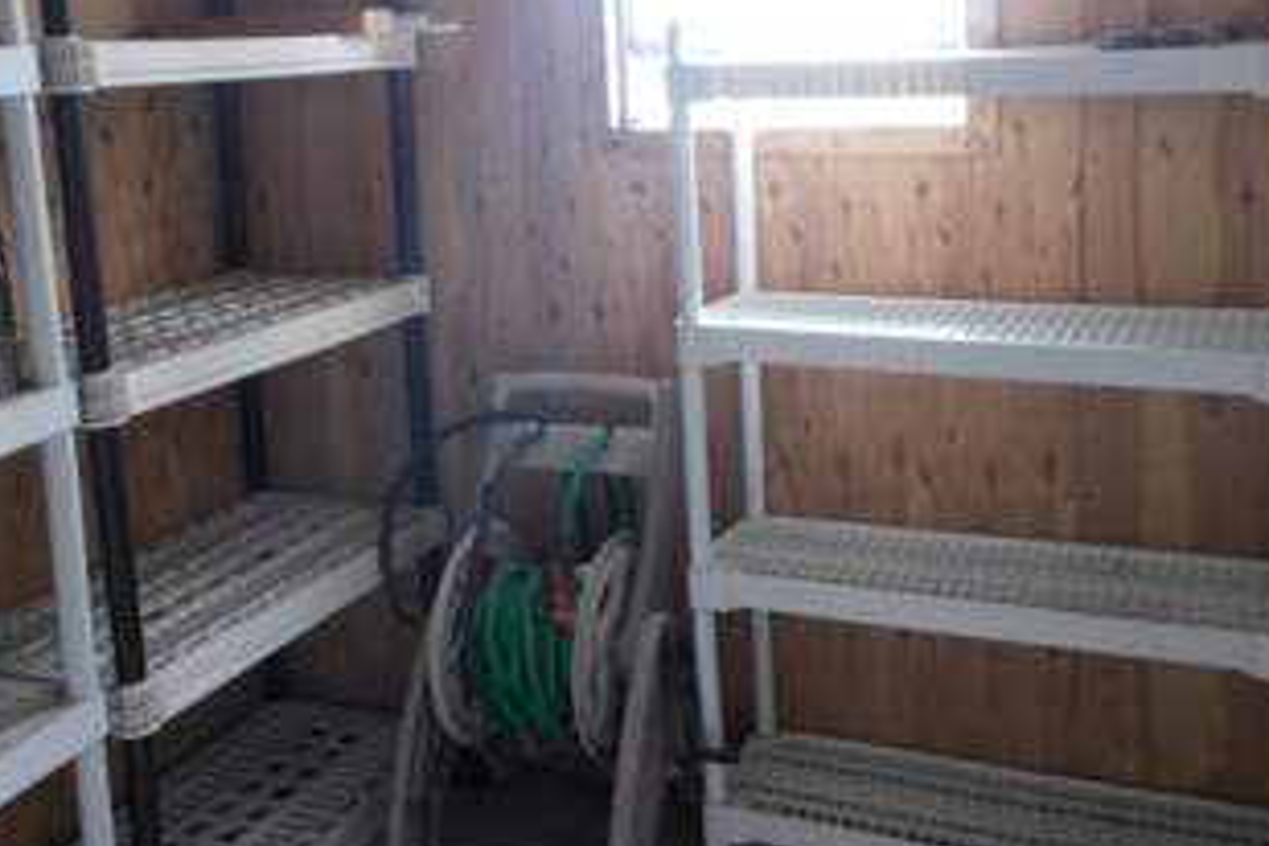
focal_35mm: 42
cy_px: 294
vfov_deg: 31.7
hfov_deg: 46.4
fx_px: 1480
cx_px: 608
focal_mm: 4.6
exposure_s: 1/25
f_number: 3.2
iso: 160
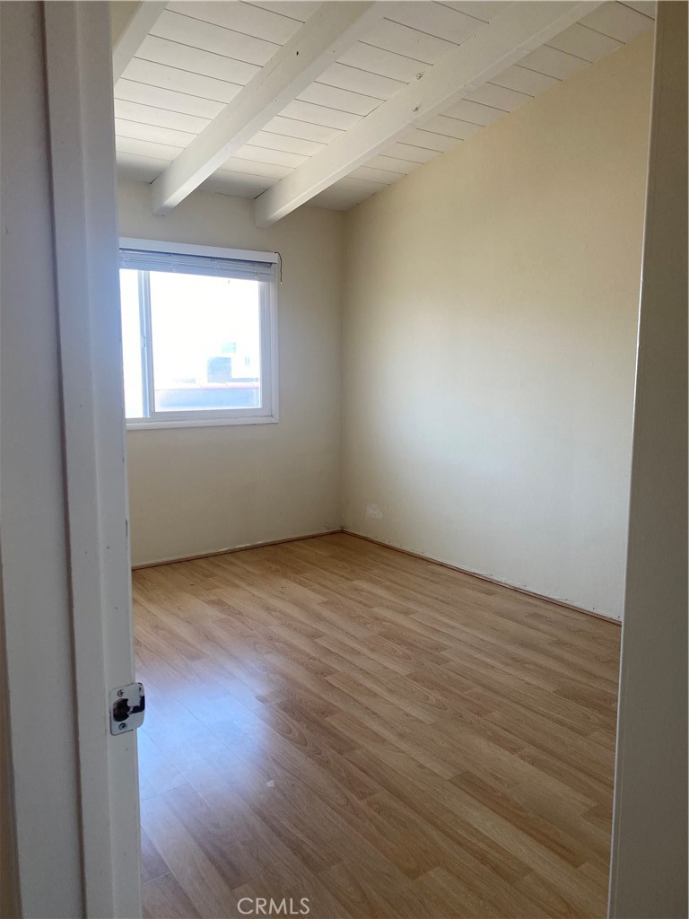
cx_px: 344
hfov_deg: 53.1
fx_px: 690
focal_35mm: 26
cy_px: 460
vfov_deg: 67.3
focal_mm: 4.25
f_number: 1.8
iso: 100
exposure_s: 1/121
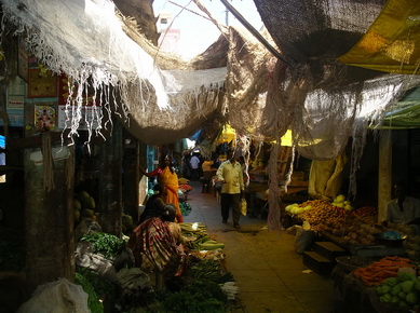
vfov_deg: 38.5
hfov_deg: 50.2
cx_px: 210
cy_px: 156
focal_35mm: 37
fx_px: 448
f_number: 3.2
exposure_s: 1/216
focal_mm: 7.8
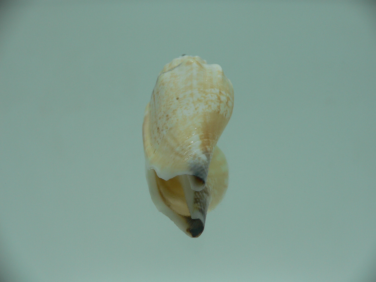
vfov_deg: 40.7
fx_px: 380
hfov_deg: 52.6
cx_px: 188
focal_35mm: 35
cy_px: 141
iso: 80
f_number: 2.8
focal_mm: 4.6
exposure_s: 1/80
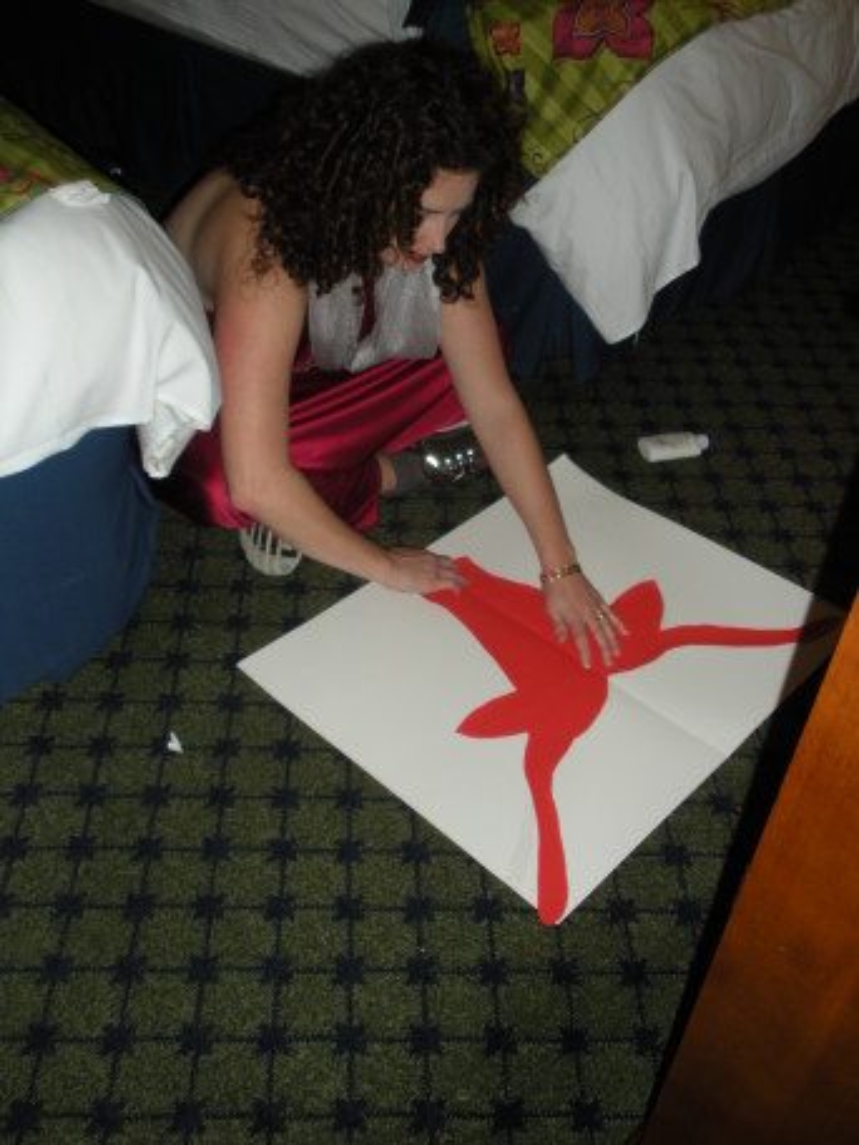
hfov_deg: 39.7
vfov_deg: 51.4
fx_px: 1191
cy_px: 572
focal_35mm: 36
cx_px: 430
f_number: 3.5
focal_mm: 6.3
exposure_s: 1/60
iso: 96
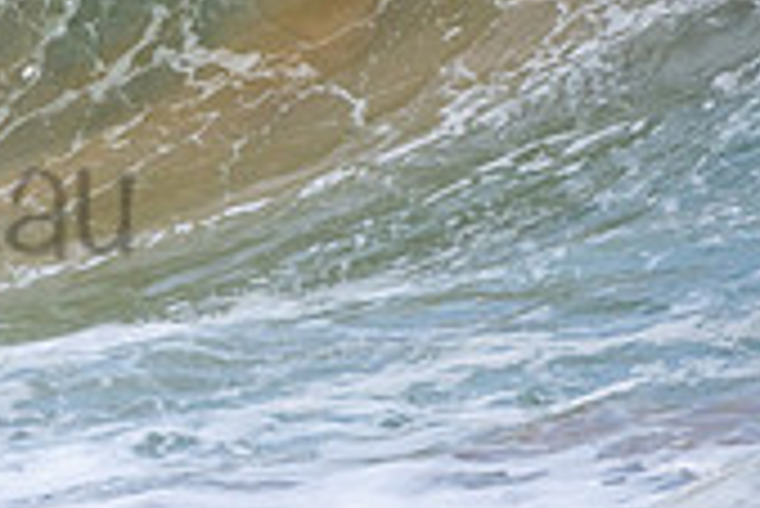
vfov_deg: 0.5
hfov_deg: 0.8
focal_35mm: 2569
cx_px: -342
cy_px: 151
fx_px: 54280
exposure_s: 1/1250
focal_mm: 500
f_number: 5.6
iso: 250
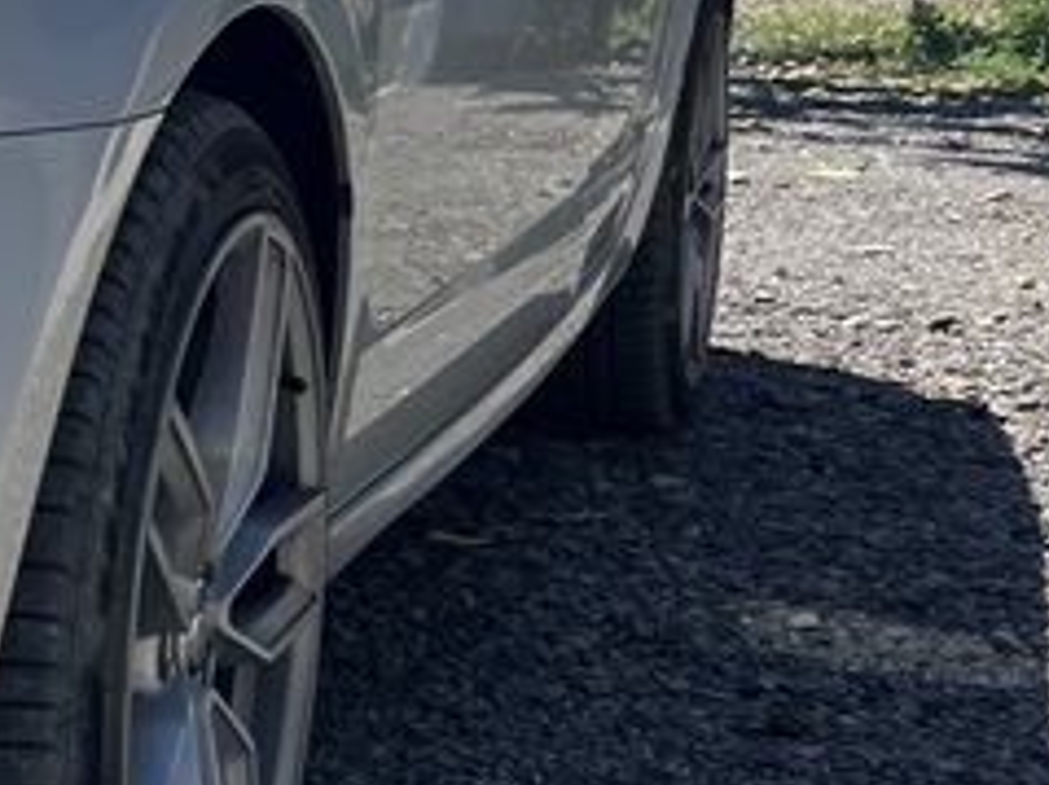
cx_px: -873
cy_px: 241
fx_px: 3029
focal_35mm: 100
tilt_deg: -9.3
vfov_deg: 14.7
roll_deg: -1.7
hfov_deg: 16.3
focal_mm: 5.7
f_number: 1.5
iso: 50
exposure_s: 1/4630
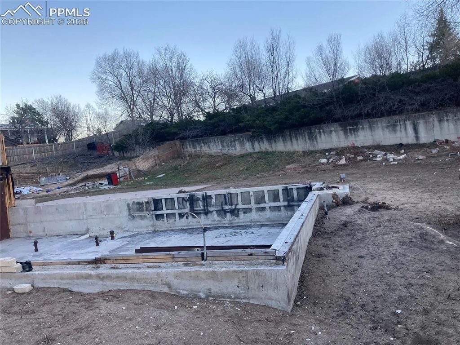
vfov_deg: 49.7
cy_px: 172
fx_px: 372
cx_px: 230
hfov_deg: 63.4
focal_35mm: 28
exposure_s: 1/121
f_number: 1.8
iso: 25
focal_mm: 3.99
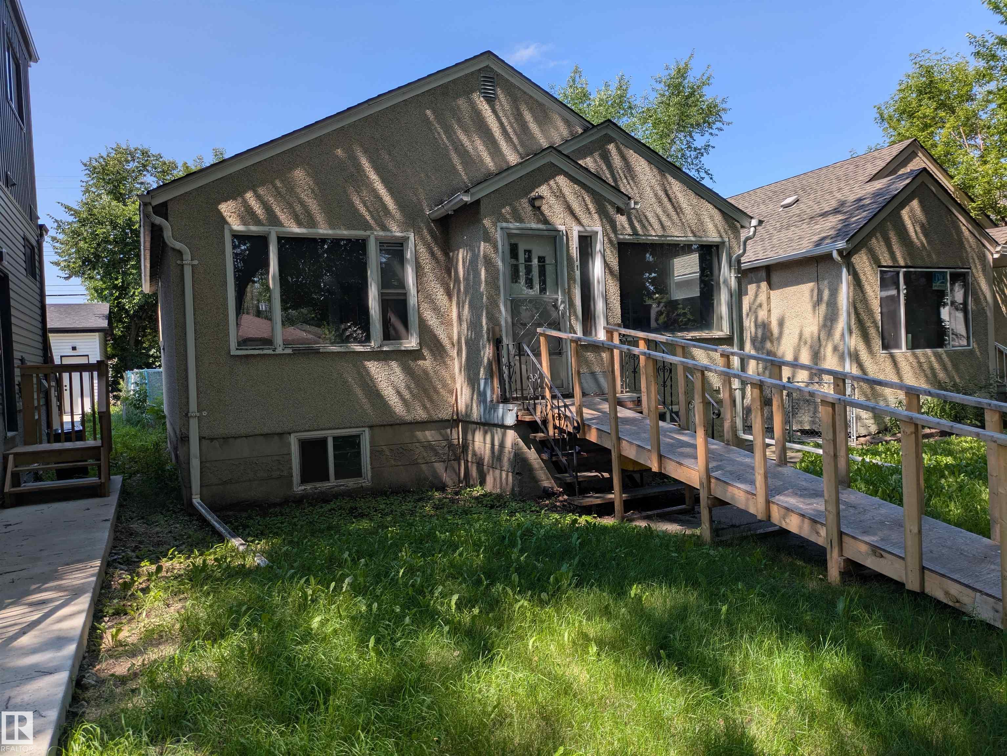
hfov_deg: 69.4
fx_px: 728
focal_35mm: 25
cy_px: 378
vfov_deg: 54.9
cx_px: 504
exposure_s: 1/1225
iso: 52
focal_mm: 5.43
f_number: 1.89
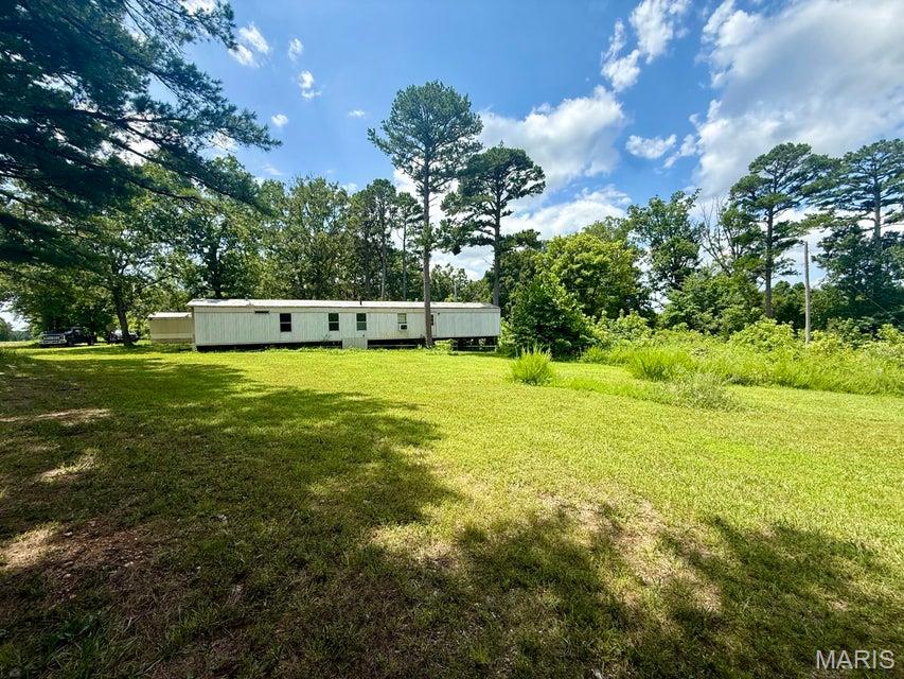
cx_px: 452
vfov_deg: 85.7
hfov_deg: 102.1
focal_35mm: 14
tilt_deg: +0.3
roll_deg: +1.2
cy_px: 340
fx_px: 366
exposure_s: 1/1368
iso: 50
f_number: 2.2
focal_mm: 2.22
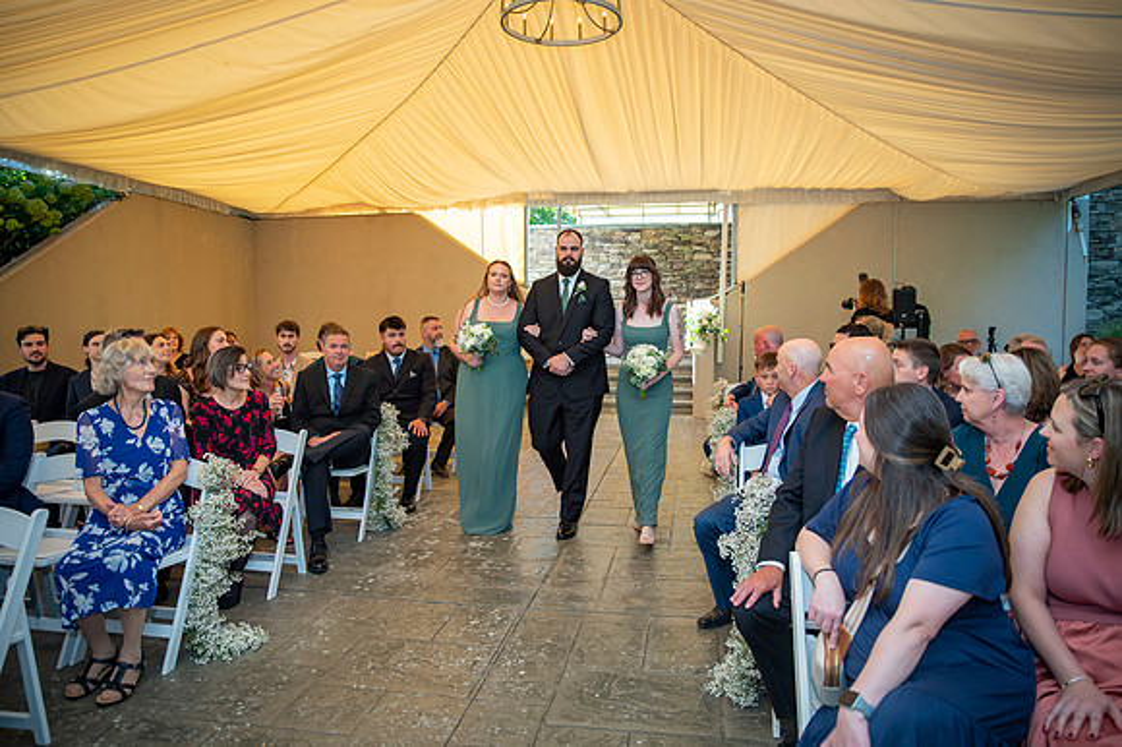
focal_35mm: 25
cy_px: 374
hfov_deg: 72.3
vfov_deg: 51.9
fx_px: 768
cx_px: 561
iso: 800
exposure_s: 1/1250
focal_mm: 24
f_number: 2.8
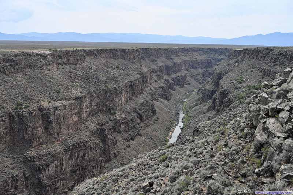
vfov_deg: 40.0
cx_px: 146
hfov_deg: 57.2
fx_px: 269
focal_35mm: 33
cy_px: 98
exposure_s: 1/250
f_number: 5.6
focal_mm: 33
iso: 64
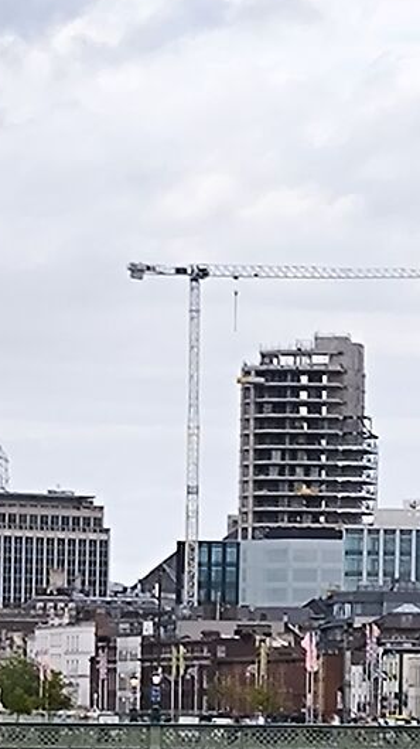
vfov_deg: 7.7
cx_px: 303
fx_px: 5492
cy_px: 953
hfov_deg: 4.4
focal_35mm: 277
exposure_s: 1/914
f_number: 1.9
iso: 50
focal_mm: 6.92
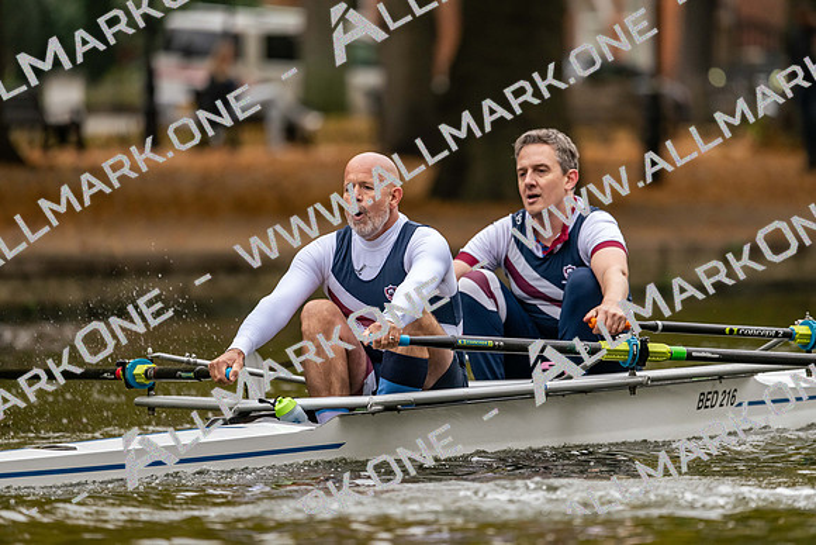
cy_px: 272
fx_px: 9068
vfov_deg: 3.4
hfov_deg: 5.2
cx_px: 408
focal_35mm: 400
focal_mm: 400
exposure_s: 1/2500
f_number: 4.5
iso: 1800
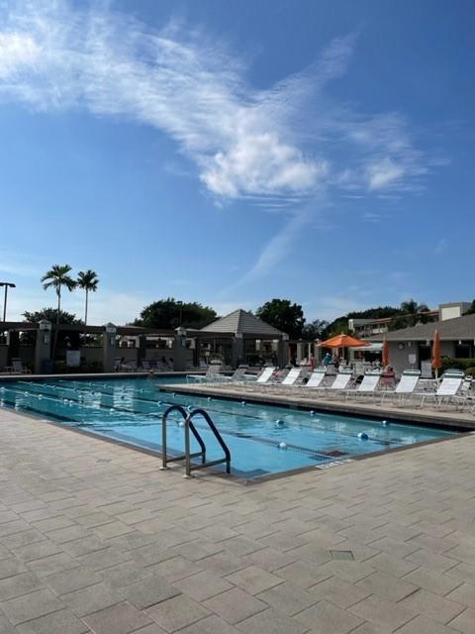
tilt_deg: +4.3
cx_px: 238
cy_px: 317
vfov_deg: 67.3
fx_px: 476
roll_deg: -1.0
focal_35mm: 26
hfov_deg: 53.1
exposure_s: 1/7813
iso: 32
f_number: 1.6
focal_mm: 4.2
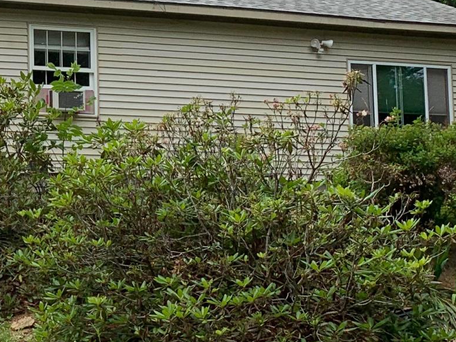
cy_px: 109
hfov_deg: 18.1
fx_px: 1317
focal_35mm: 100
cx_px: -160
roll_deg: -0.7
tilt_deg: +7.1
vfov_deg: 14.8
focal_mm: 4.25
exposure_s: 1/2755
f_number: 1.8
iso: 25
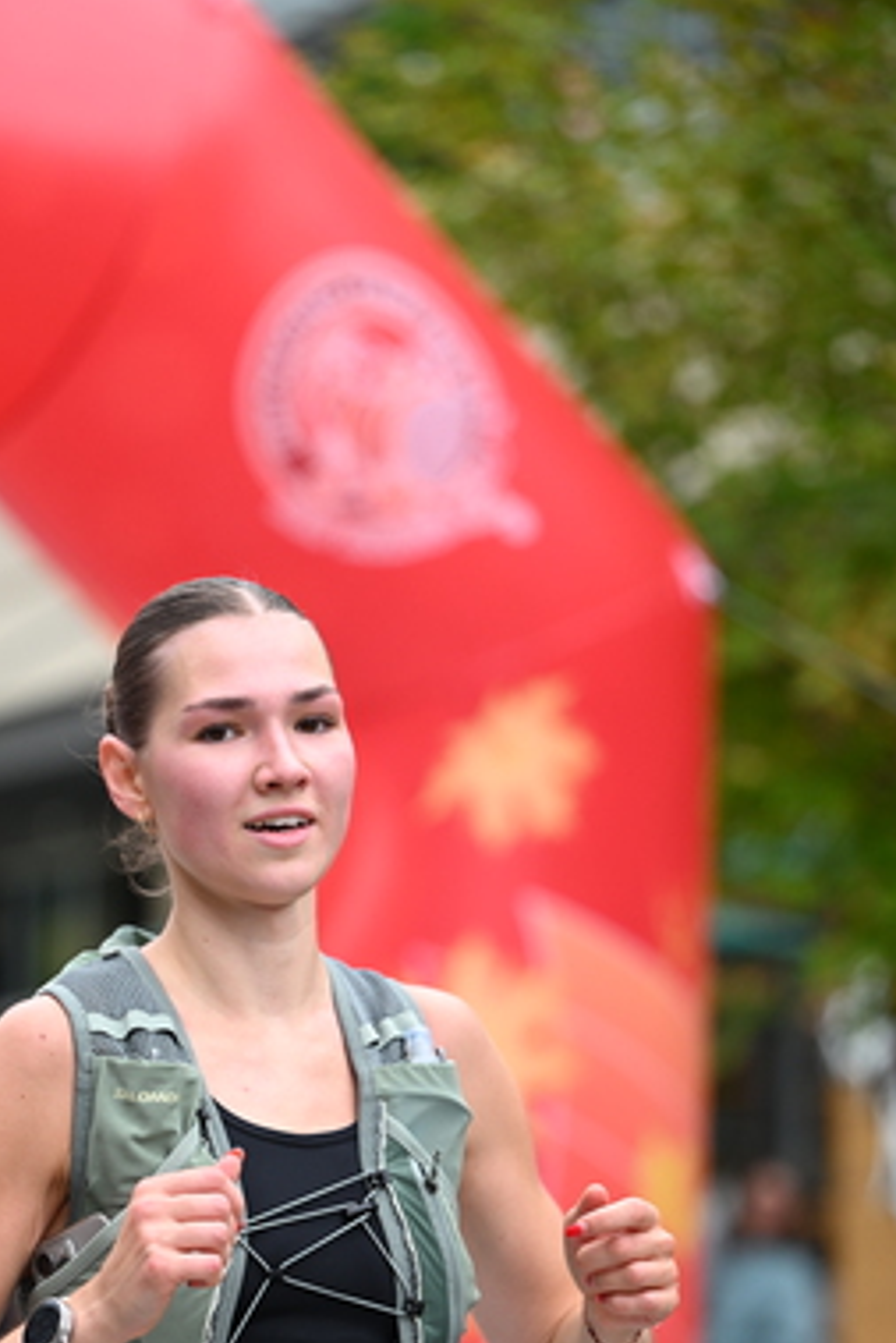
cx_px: 310
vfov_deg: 12.3
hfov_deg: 8.2
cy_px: 928
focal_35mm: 167
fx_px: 6228
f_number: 2.8
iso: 640
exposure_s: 1/2000
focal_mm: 115
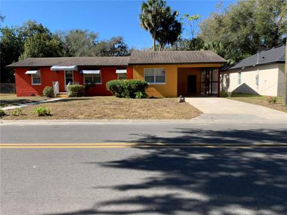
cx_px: 144
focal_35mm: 26
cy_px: 108
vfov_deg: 53.1
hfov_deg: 67.3
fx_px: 216
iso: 25
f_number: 1.8
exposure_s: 1/1205
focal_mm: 4.25
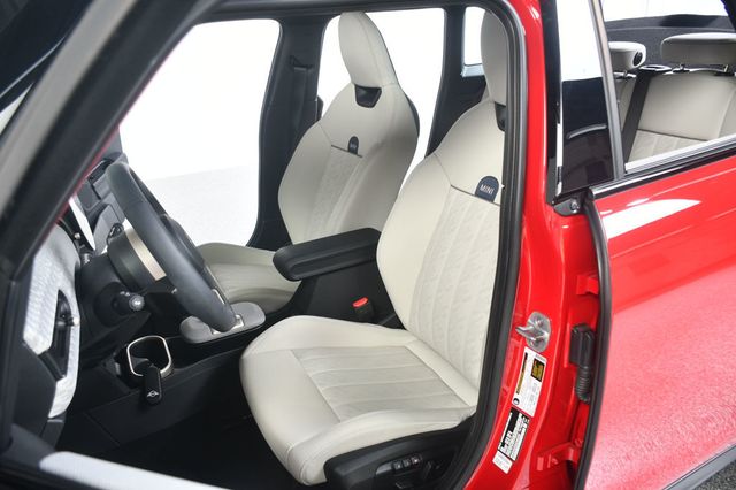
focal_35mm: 27
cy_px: 245
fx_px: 552
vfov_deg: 47.9
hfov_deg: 67.4
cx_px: 368
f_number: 4
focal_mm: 18
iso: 100
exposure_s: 1/160
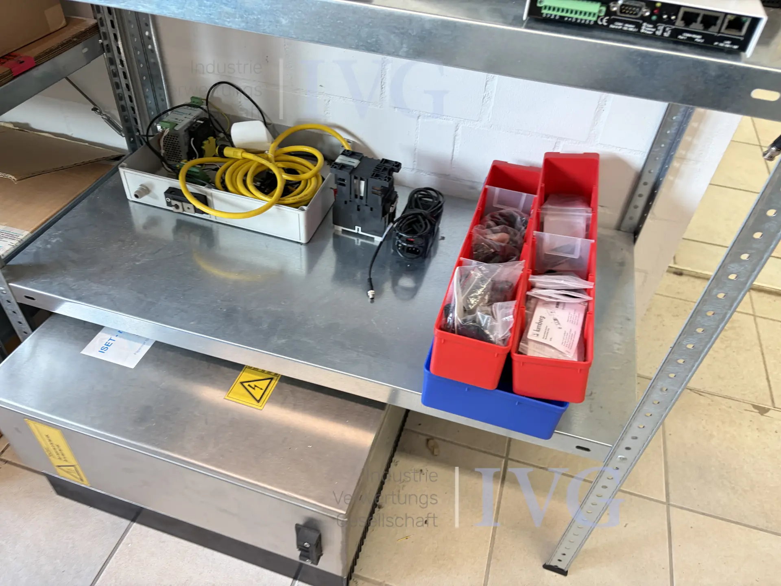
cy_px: 293
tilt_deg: -44.0
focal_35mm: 26
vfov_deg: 53.1
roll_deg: -7.7
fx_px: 587
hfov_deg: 67.3
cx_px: 390
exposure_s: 1/50
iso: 125
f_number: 1.6
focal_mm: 5.96
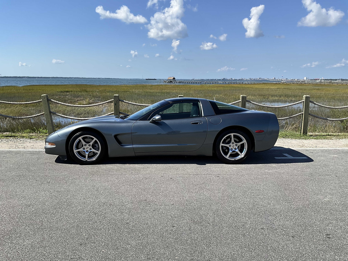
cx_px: 174
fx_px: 292
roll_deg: -0.6
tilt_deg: -10.0
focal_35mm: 29
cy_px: 130
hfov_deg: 61.7
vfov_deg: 48.2
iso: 25
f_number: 1.8
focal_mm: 3
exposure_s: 1/1984
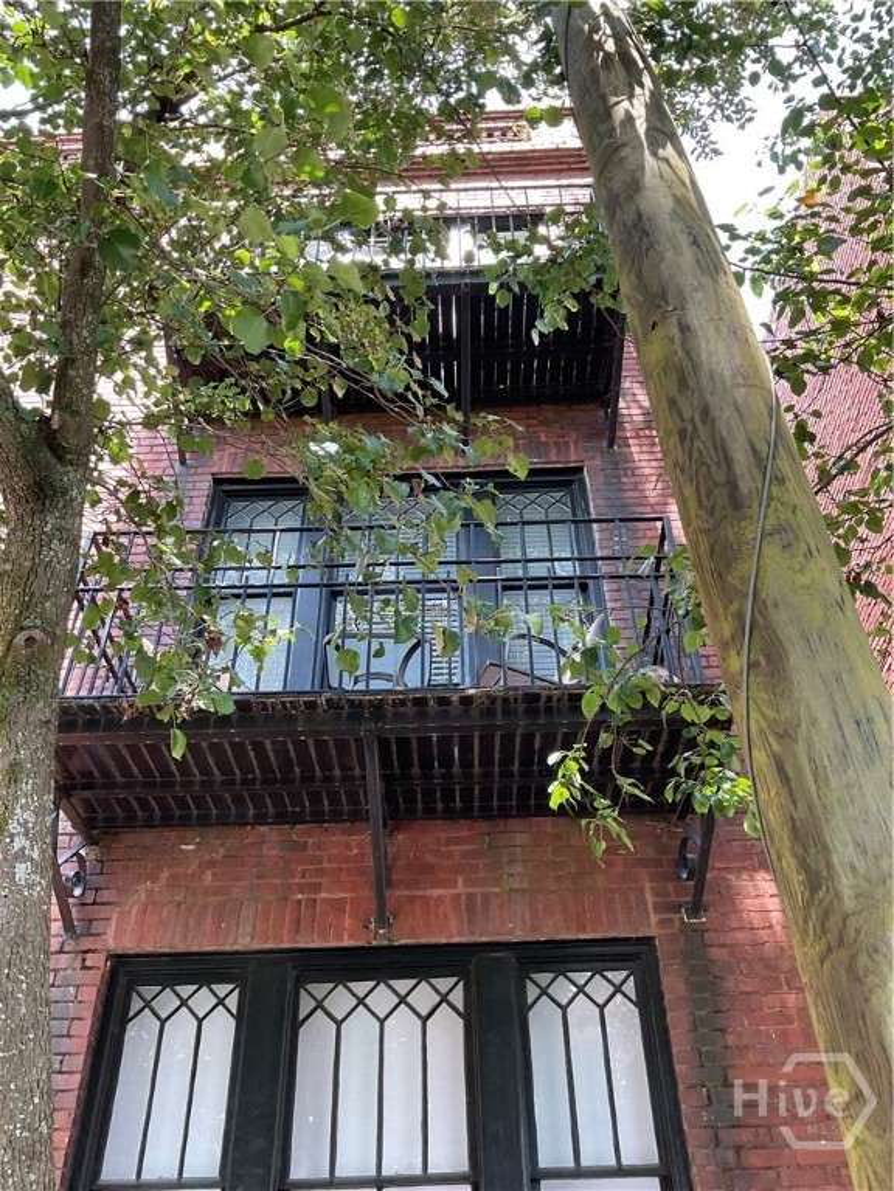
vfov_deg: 61.7
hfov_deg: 48.2
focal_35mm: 29
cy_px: 596
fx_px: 999
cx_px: 447
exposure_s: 1/120
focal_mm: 3
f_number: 1.8
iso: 64
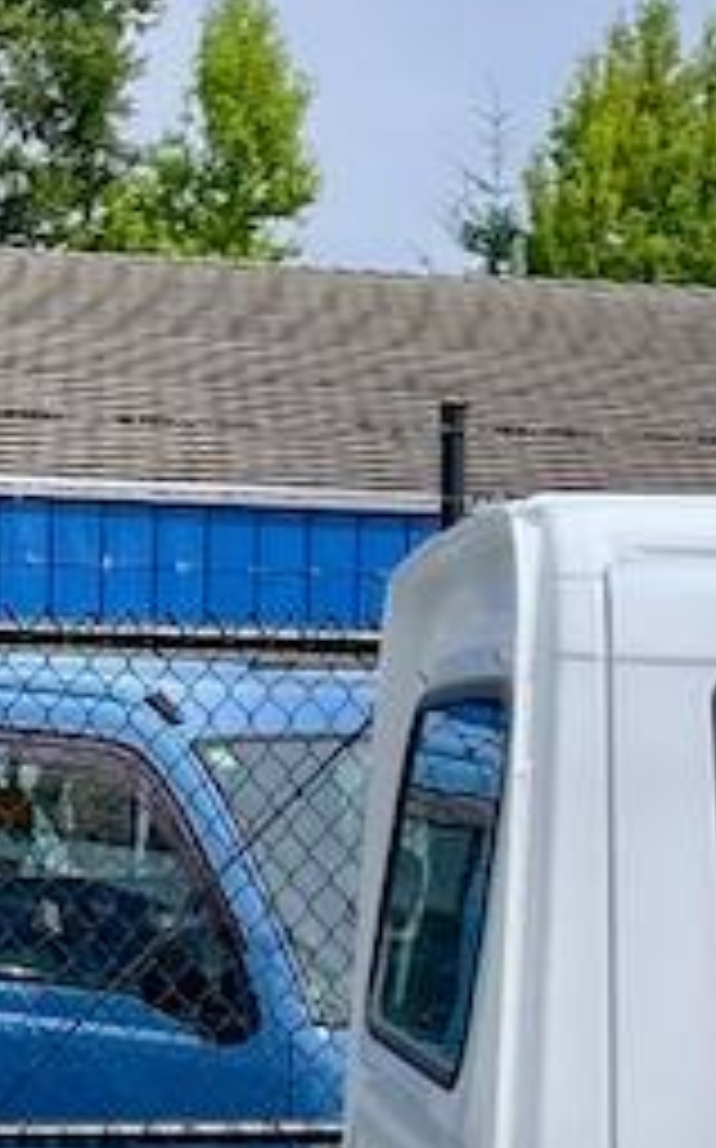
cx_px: -329
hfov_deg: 9.6
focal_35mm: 133
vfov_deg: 15.6
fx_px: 4159
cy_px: 959
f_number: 1.6
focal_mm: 5.1
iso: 32
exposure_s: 1/4525
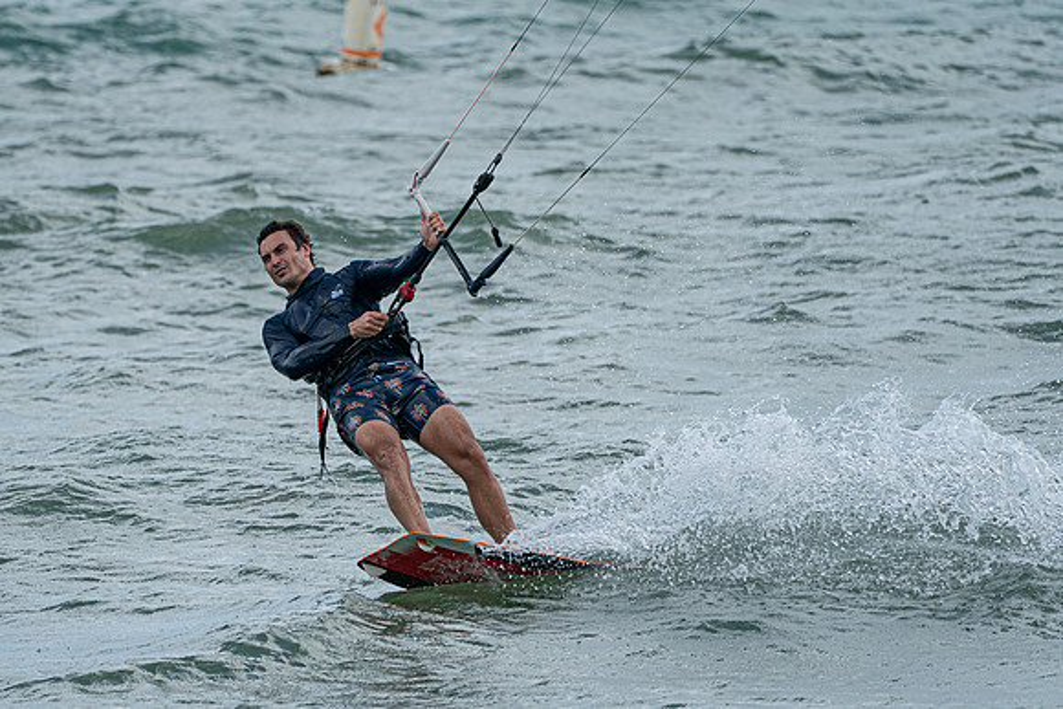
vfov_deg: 2.6
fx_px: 15622
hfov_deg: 3.9
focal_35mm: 529
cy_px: 407
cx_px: 360
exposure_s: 1/2000
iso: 800
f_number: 8
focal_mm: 400
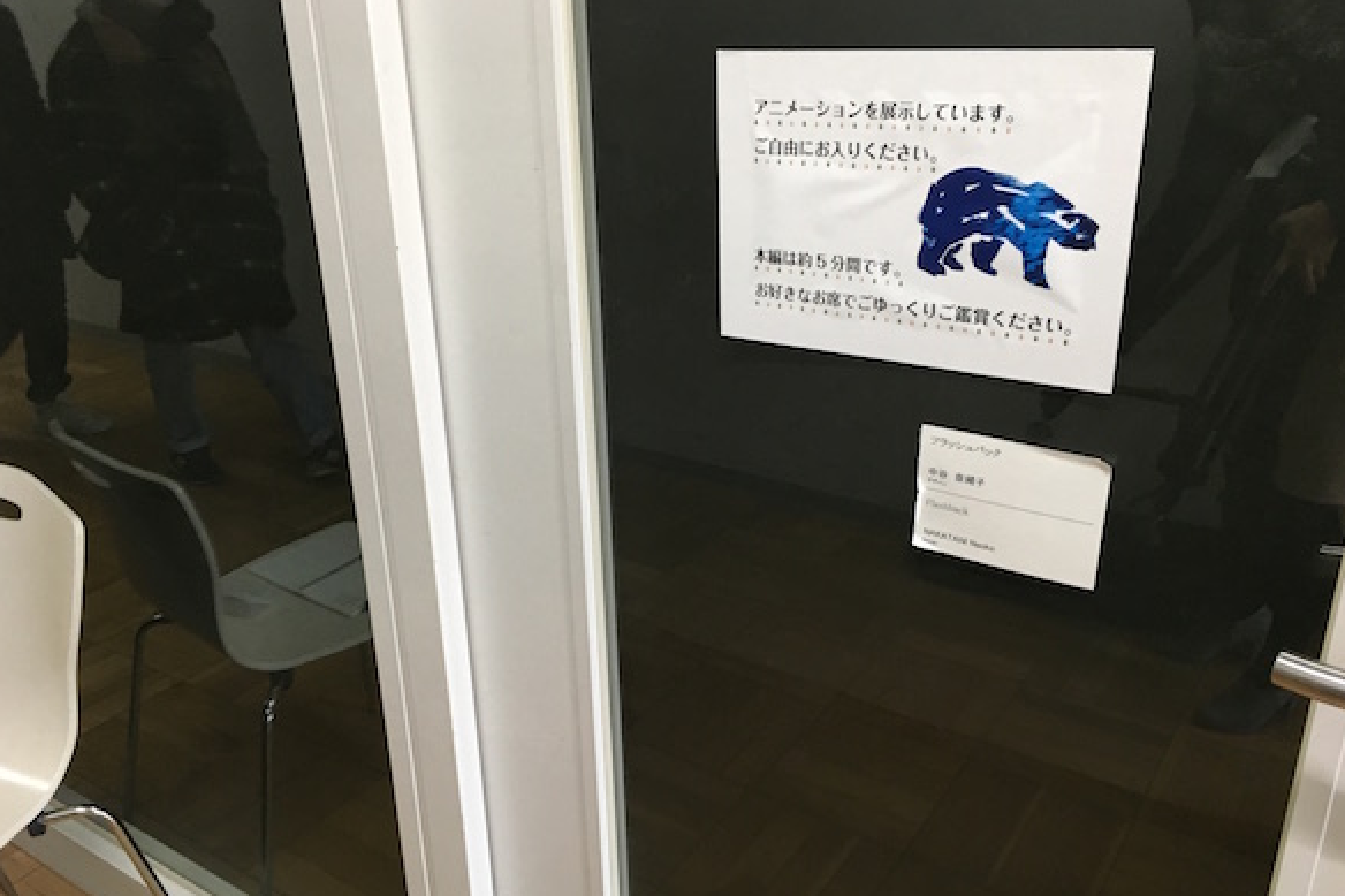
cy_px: 470
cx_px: 666
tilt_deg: -22.8
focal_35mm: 31
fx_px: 1158
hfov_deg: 60.3
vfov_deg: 42.3
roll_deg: +1.2
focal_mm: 4.15
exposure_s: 1/30
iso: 160
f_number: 2.2
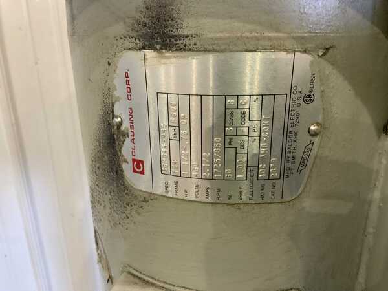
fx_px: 325
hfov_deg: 61.7
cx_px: 194
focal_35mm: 29
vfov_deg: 48.2
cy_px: 146
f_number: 1.8
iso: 125
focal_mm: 3
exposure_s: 1/60
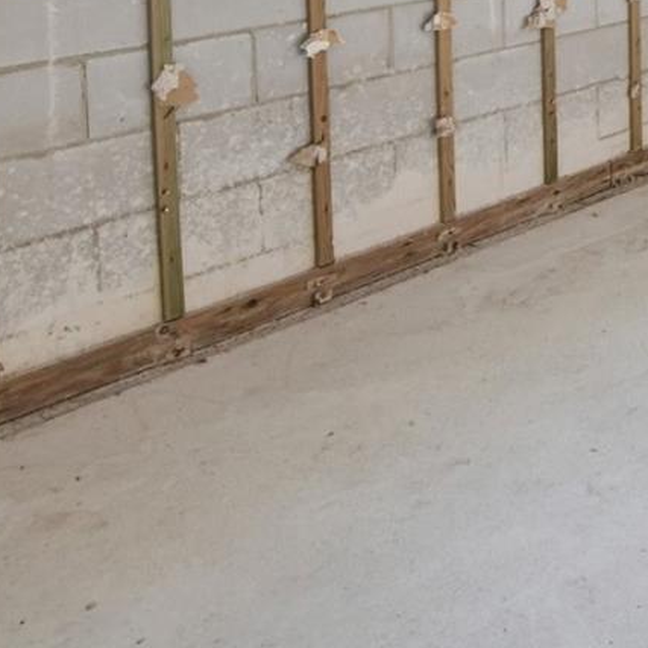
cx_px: 1002
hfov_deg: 24.7
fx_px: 1080
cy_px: -134
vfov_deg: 28.8
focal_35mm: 51
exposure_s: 1/50
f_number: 8
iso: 400
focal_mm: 16
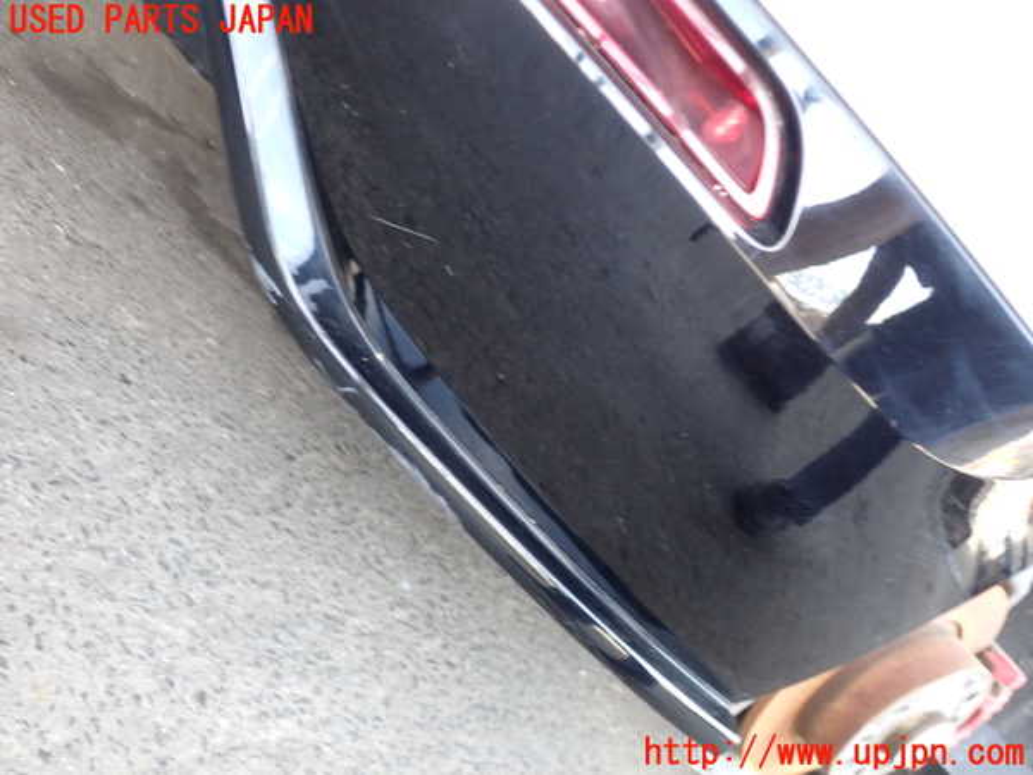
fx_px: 895
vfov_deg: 46.8
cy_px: 388
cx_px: 516
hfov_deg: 60.0
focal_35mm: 30
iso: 200
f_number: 2.3
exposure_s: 1/40
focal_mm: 5.4
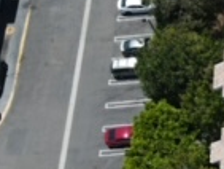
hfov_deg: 15.5
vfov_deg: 13.6
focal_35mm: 109
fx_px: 706
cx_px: 400
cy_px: 78
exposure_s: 1/725
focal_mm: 4.5
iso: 100
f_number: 2.8
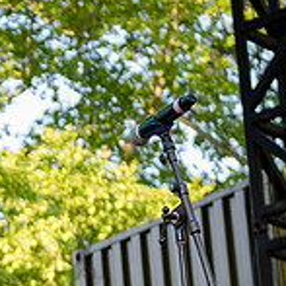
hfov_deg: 7.6
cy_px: 259
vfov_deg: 7.9
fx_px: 2075
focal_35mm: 222
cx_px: -243
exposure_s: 1/640
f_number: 3.5
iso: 800
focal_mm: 48
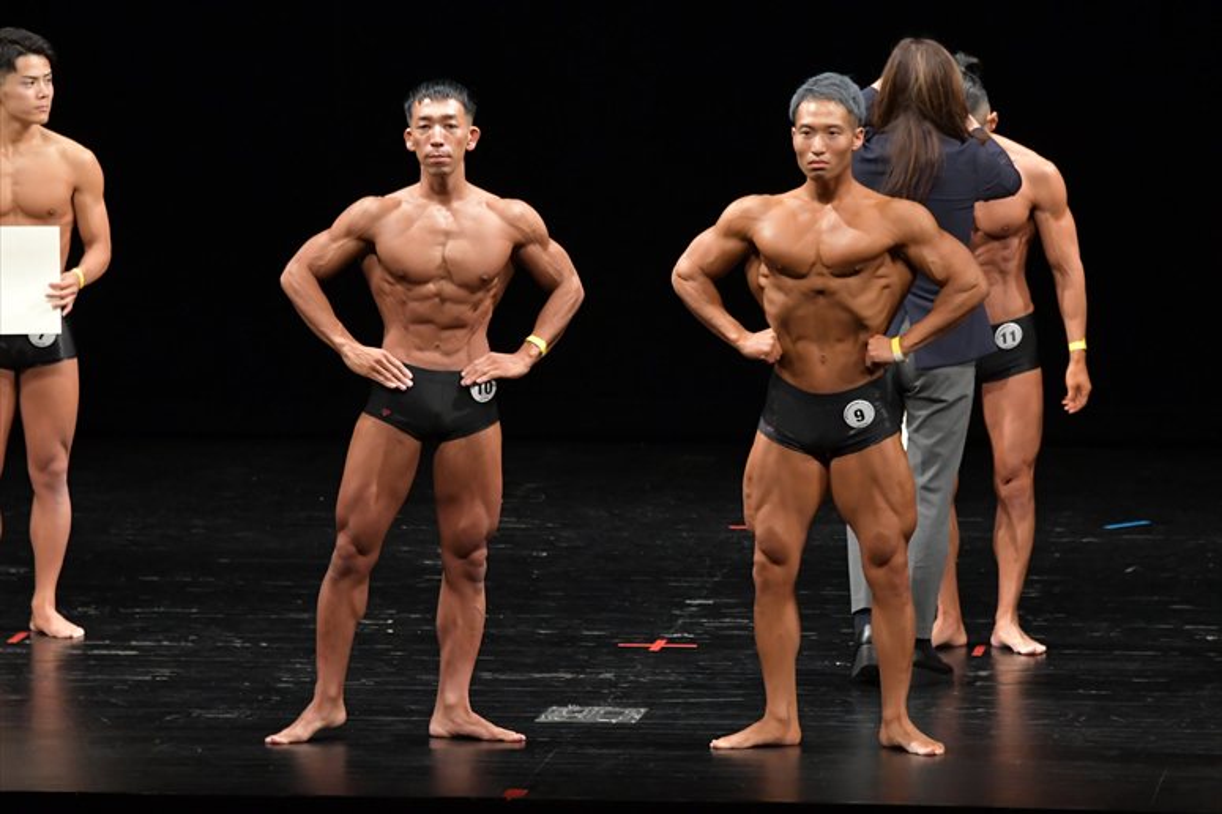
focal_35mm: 255
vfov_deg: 5.4
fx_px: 8652
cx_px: 611
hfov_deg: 8.1
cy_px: 407
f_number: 5.6
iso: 3200
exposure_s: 1/400
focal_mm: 170
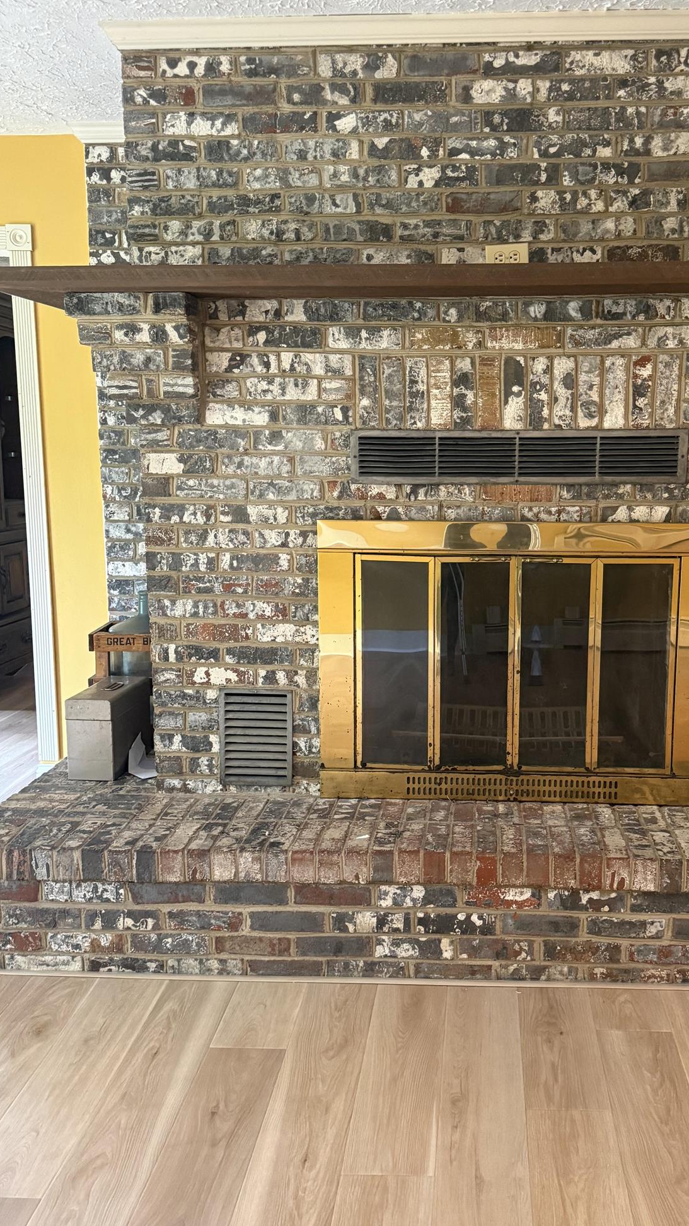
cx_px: 459
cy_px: 625
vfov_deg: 62.6
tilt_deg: -9.0
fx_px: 1007
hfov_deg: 37.4
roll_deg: -1.0
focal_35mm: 31
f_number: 1.78
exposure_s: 1/60
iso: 640
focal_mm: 6.76
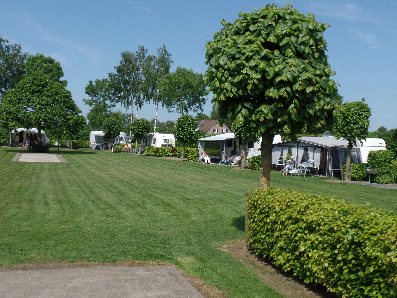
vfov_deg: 34.3
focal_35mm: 42
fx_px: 482
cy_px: 149
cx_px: 198
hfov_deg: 44.8
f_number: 3.6
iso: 80
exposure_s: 1/1000
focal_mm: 7.5
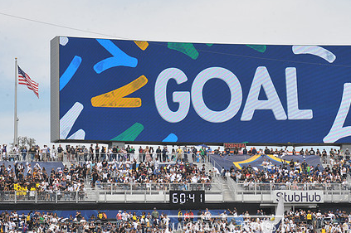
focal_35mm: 144
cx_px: 225
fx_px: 1402
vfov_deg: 9.5
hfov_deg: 14.2
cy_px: 102
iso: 320
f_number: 11
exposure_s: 1/500
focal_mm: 105
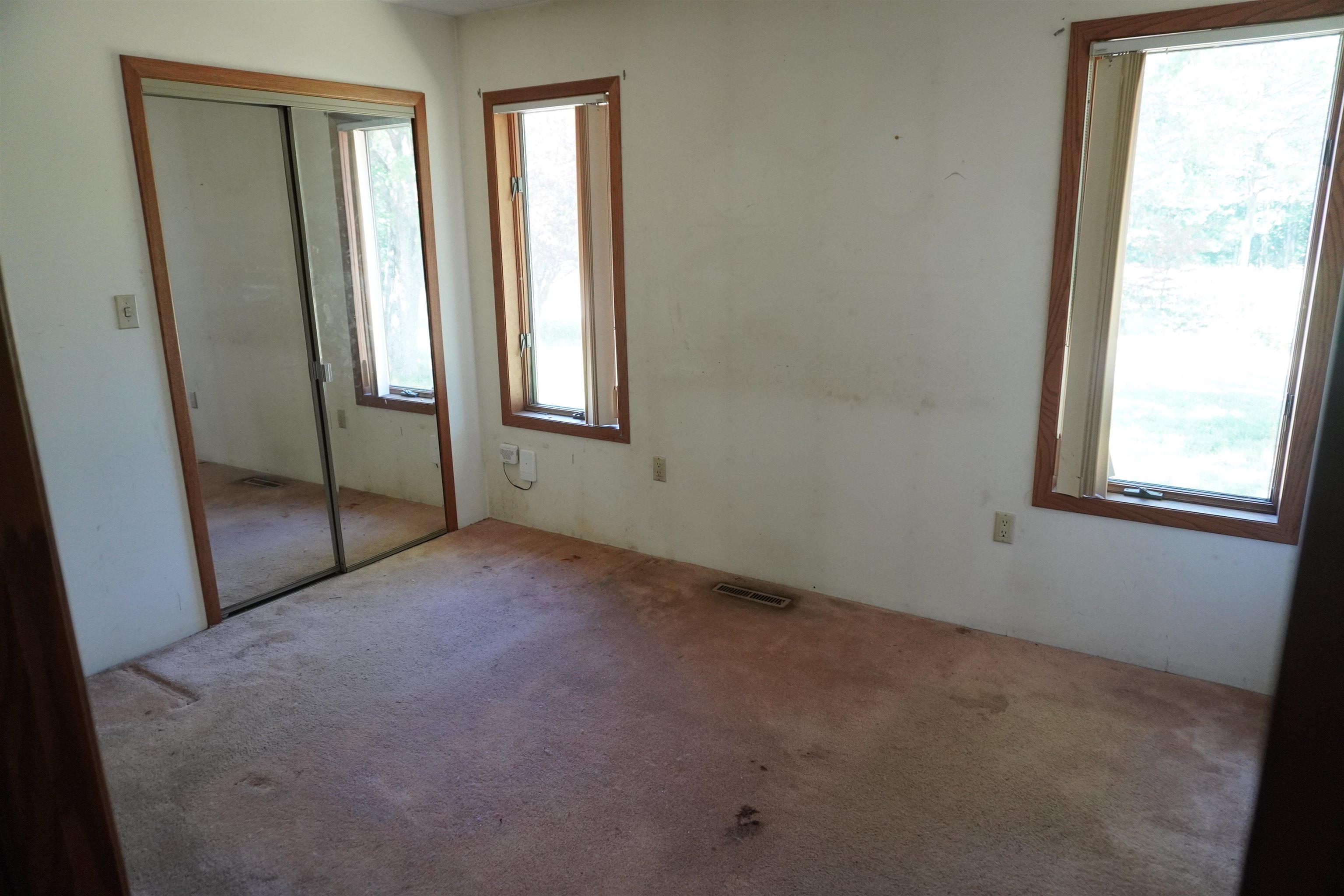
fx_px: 896
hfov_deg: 73.7
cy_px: 448
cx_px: 672
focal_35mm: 24
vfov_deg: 53.1
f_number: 4
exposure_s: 1/160
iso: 1600
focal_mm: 16
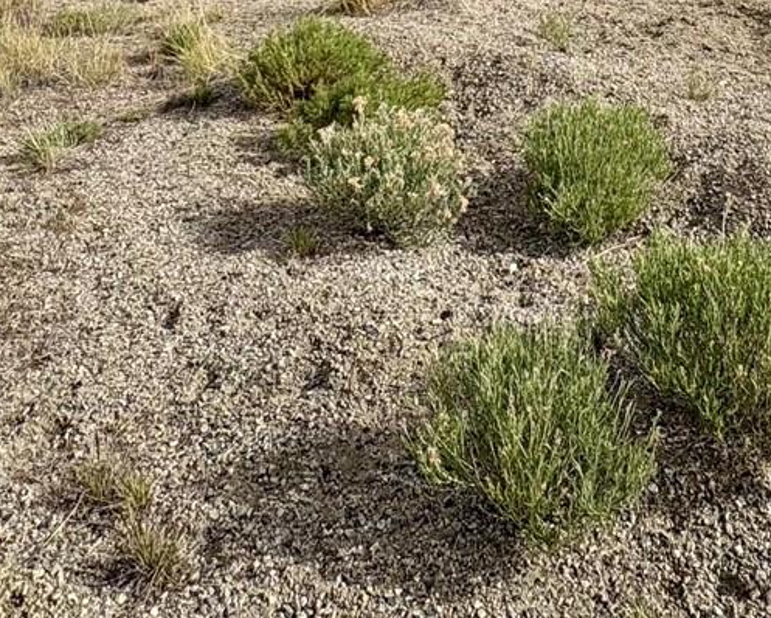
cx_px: 527
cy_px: -238
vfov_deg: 27.1
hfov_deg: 41.3
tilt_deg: +3.8
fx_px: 1004
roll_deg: +0.3
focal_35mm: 44
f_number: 2.2
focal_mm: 2.22
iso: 50
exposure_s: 1/2874
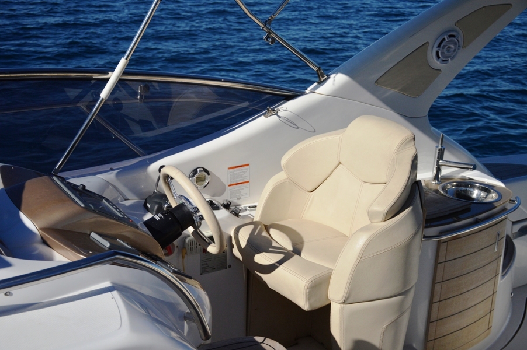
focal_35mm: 48
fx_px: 702
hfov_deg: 41.1
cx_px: 264
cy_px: 175
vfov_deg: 28.0
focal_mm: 32
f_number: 4
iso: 160
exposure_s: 1/4000
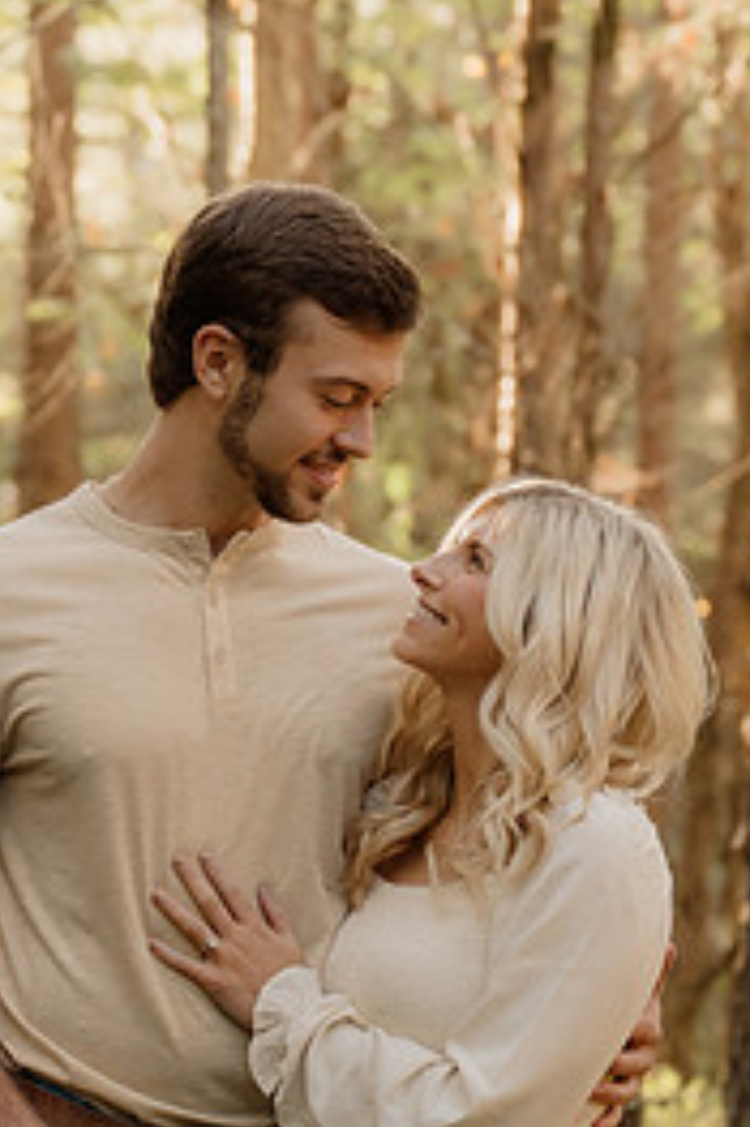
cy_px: 527
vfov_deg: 13.2
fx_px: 4881
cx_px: 386
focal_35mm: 156
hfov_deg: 8.8
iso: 500
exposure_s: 1/125
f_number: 2.8
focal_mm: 61
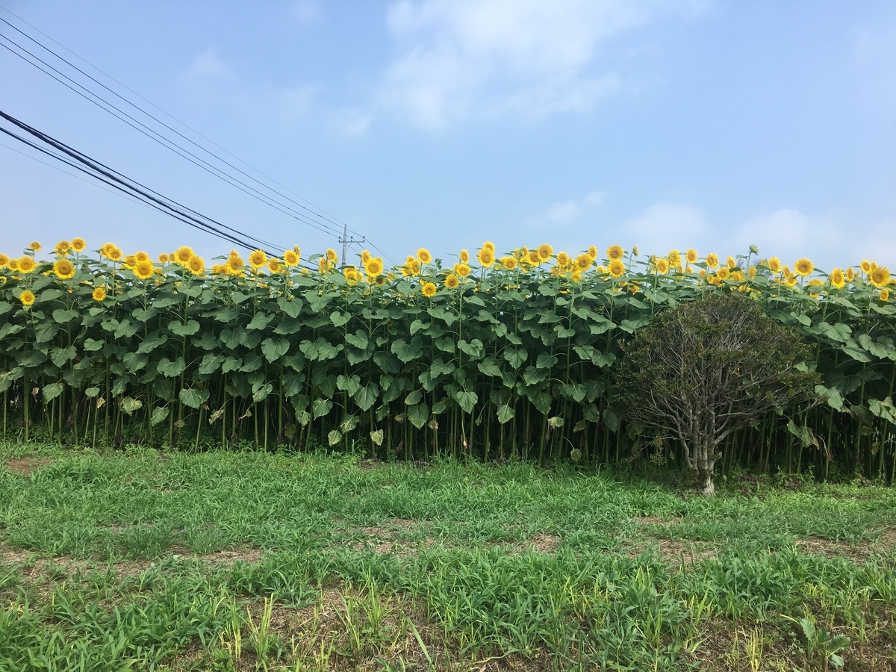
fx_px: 751
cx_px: 448
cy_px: 336
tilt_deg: +6.6
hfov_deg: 61.7
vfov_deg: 48.2
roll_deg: -2.7
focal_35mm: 29
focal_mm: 4.15
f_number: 2.2
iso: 25
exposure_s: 1/938
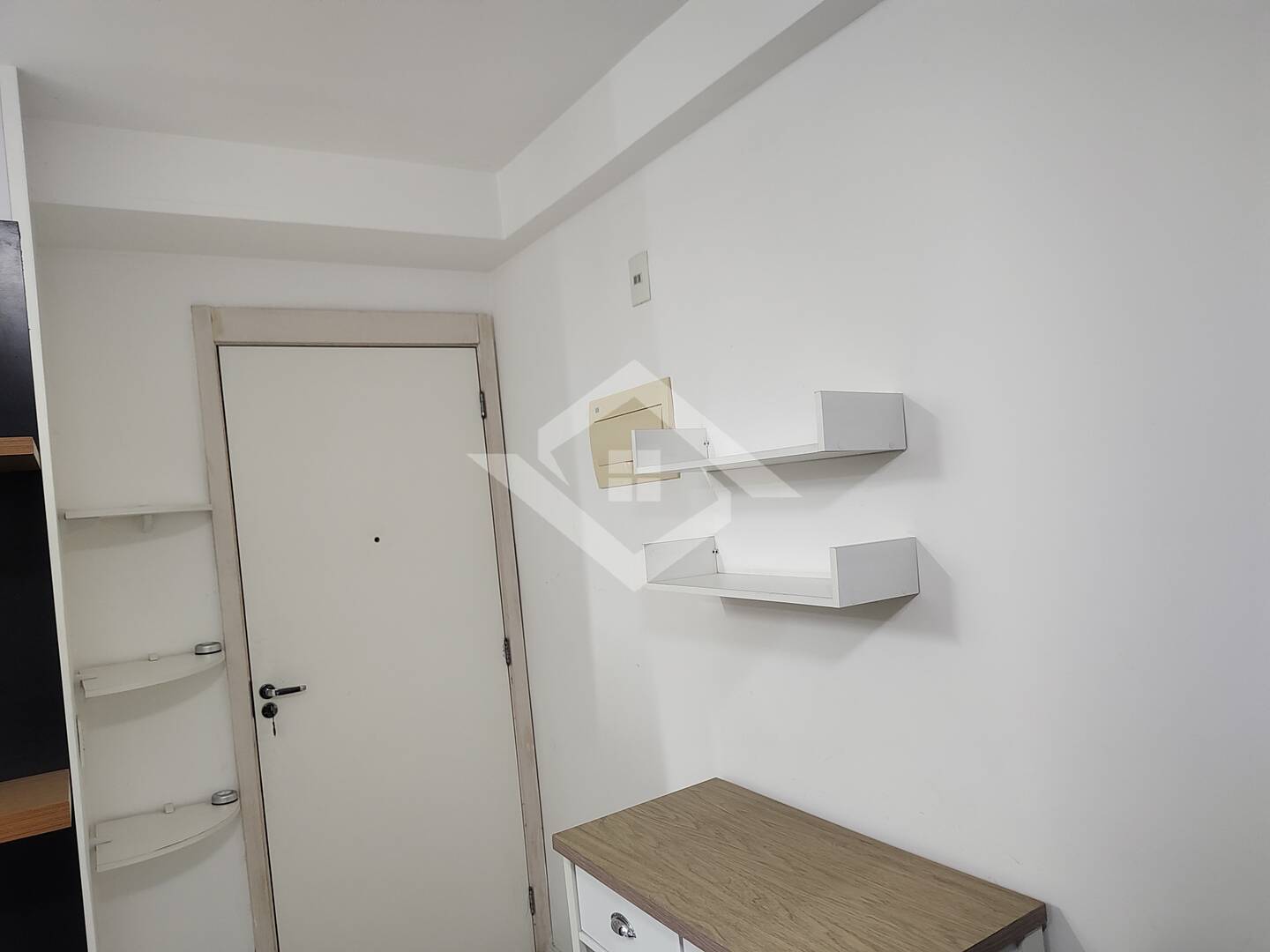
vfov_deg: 58.9
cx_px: 635
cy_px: 476
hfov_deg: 73.9
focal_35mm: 23
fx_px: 844
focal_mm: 5.56
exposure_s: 1/60
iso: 900
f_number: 1.8
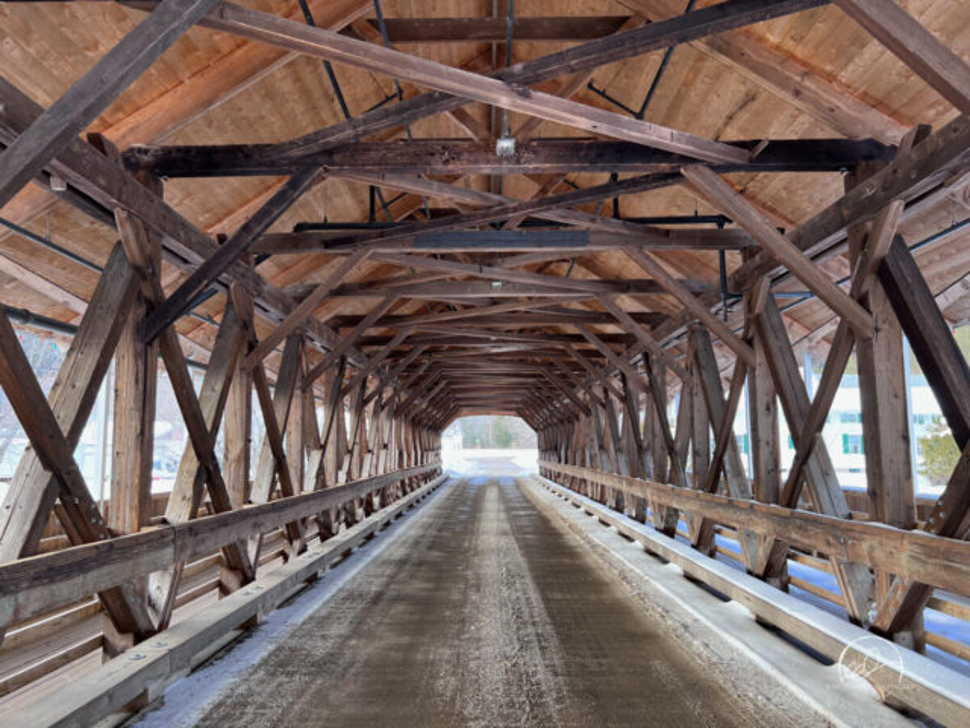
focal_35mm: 26
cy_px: 364
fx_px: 729
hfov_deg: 67.3
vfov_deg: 53.1
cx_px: 485
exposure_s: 1/121
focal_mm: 5.7
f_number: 1.5
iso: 80
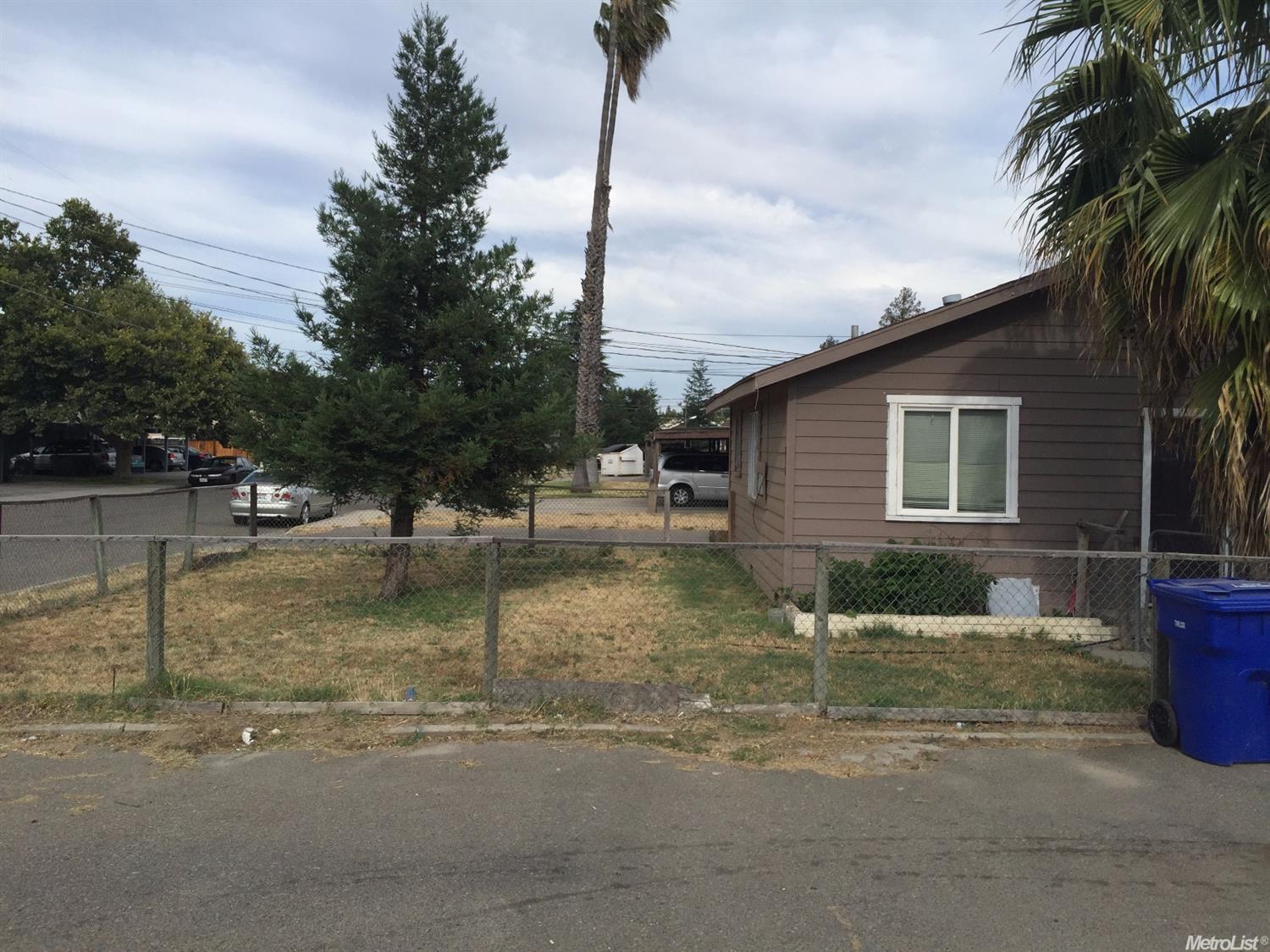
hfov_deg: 61.7
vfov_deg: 48.2
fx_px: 1064
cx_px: 635
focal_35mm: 29
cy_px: 476
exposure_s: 1/2083
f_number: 2.2
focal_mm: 4.15
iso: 32
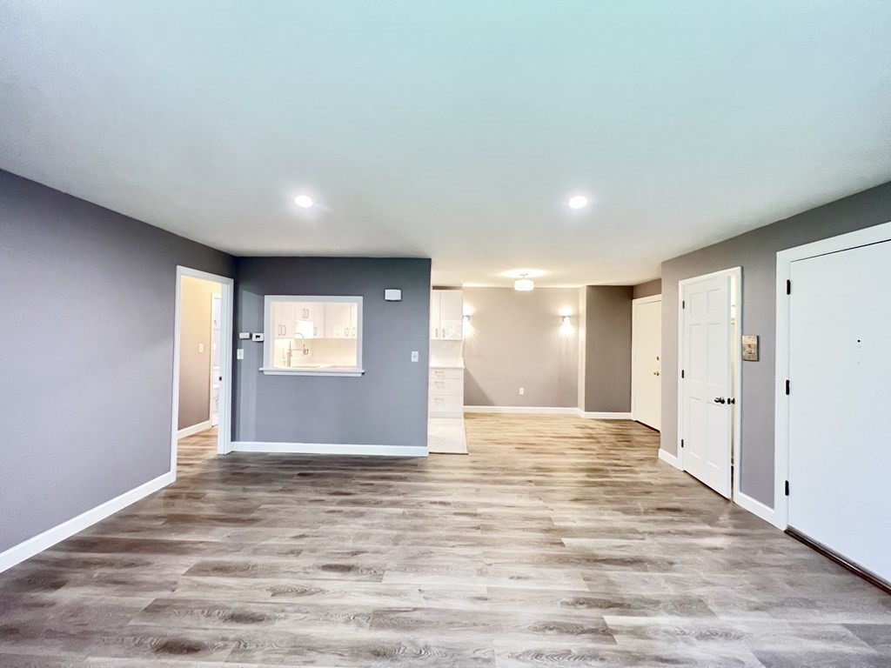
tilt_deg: +0.0
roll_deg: -0.6
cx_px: 446
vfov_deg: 89.9
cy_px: 334
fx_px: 335
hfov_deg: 106.2
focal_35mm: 13
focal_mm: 1.57
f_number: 1.8
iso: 640
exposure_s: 1/60
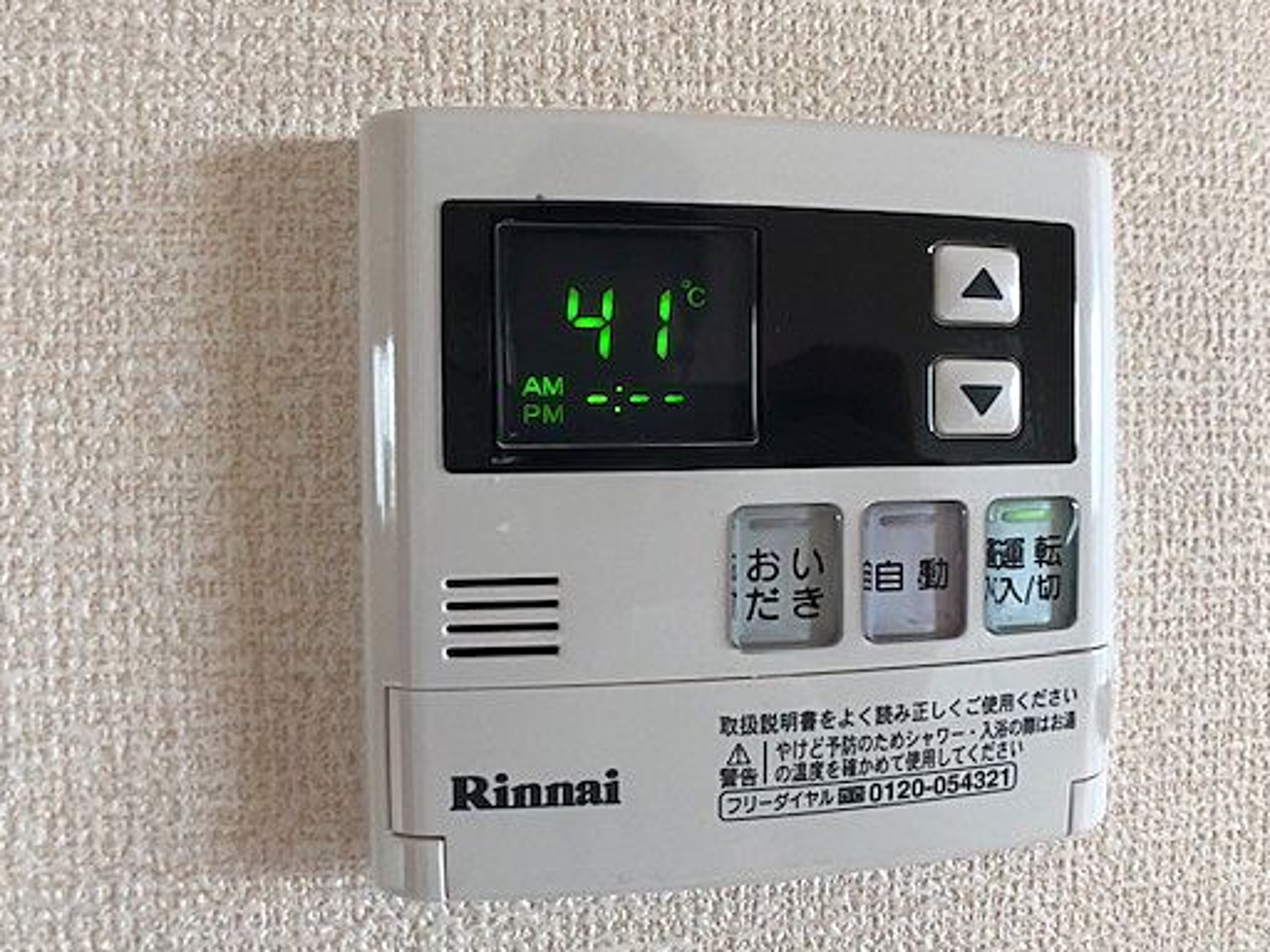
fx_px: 1284
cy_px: 451
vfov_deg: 40.7
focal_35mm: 35
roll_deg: +0.9
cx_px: 655
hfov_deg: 52.6
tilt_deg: -2.0
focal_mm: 4
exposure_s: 1/30
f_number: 1.8
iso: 40
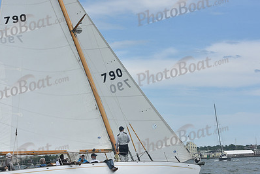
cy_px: 113
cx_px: 103
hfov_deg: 20.0
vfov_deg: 13.4
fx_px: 737
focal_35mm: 102
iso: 250
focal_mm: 70
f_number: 8
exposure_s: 1/1000
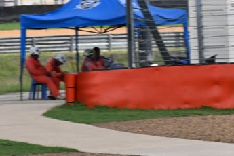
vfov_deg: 1.4
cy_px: 143
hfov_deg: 2.1
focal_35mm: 984
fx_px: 6395
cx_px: 234
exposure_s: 1/1000
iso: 220
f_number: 8
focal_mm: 195
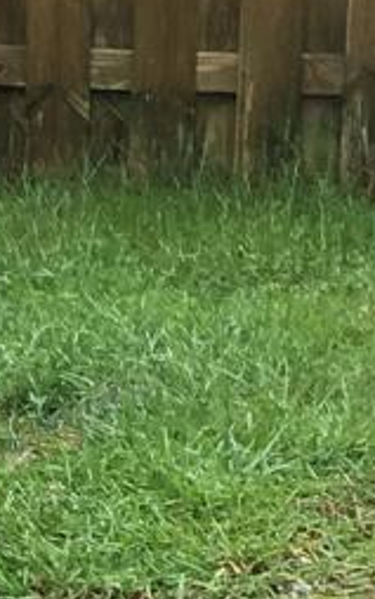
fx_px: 3953
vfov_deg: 8.5
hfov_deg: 5.4
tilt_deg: -20.8
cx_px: 153
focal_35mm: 242
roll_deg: -1.8
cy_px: 781
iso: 25
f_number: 2.2
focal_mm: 4.15
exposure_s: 1/120
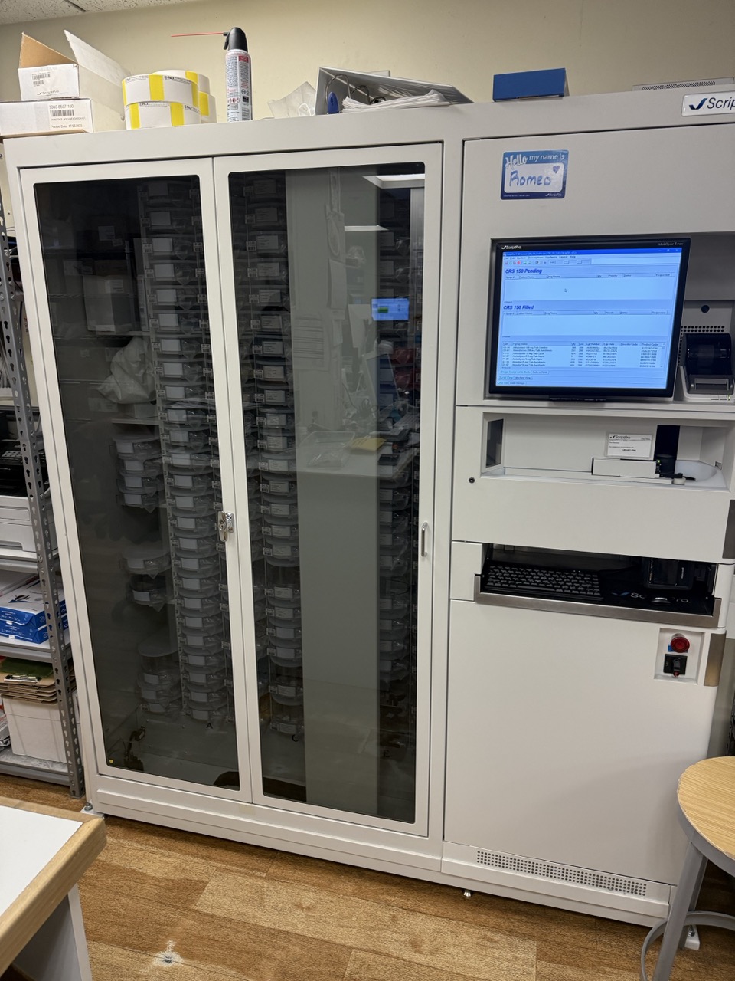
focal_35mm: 24
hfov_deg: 56.8
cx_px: 368
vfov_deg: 71.6
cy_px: 490
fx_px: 679
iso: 200
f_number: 1.78
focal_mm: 6.76
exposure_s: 1/65
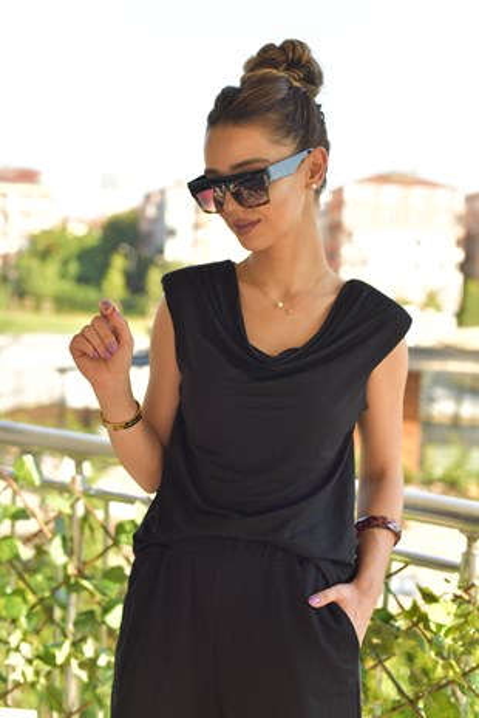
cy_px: 359
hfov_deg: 27.0
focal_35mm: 50
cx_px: 240
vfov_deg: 39.6
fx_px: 996
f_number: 3.5
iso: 1600
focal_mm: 50
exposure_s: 1/4000
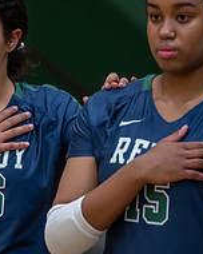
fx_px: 4273
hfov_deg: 2.7
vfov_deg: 3.4
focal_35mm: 569
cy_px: 146
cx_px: -33
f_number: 2.8
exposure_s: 1/320
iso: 1000
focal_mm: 185
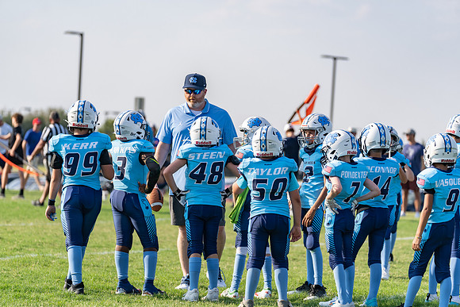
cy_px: 154
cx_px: 230
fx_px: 1994
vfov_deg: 8.8
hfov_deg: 13.2
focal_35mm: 156
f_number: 3.5
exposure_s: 1/1000
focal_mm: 156
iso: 100
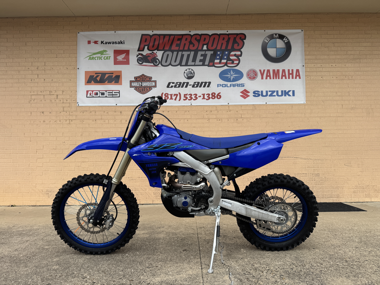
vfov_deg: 56.8
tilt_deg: +2.4
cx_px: 190
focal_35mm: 24
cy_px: 142
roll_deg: +0.7
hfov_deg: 71.6
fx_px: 263
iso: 80
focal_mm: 6.76
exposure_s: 1/3597
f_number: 1.78
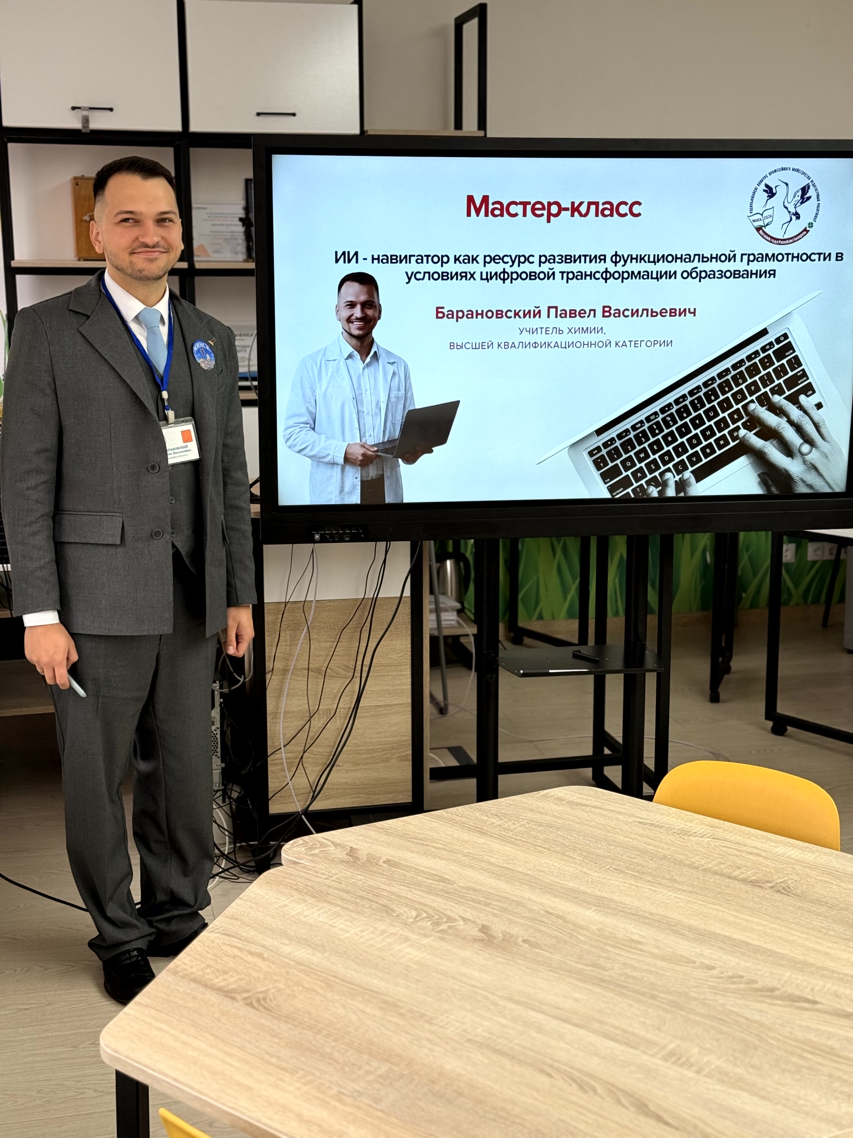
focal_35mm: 48
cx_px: 426
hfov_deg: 30.3
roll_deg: -0.2
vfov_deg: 39.7
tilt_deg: -11.0
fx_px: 1577
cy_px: 569
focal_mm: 6.76
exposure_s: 1/178
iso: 64
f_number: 1.78
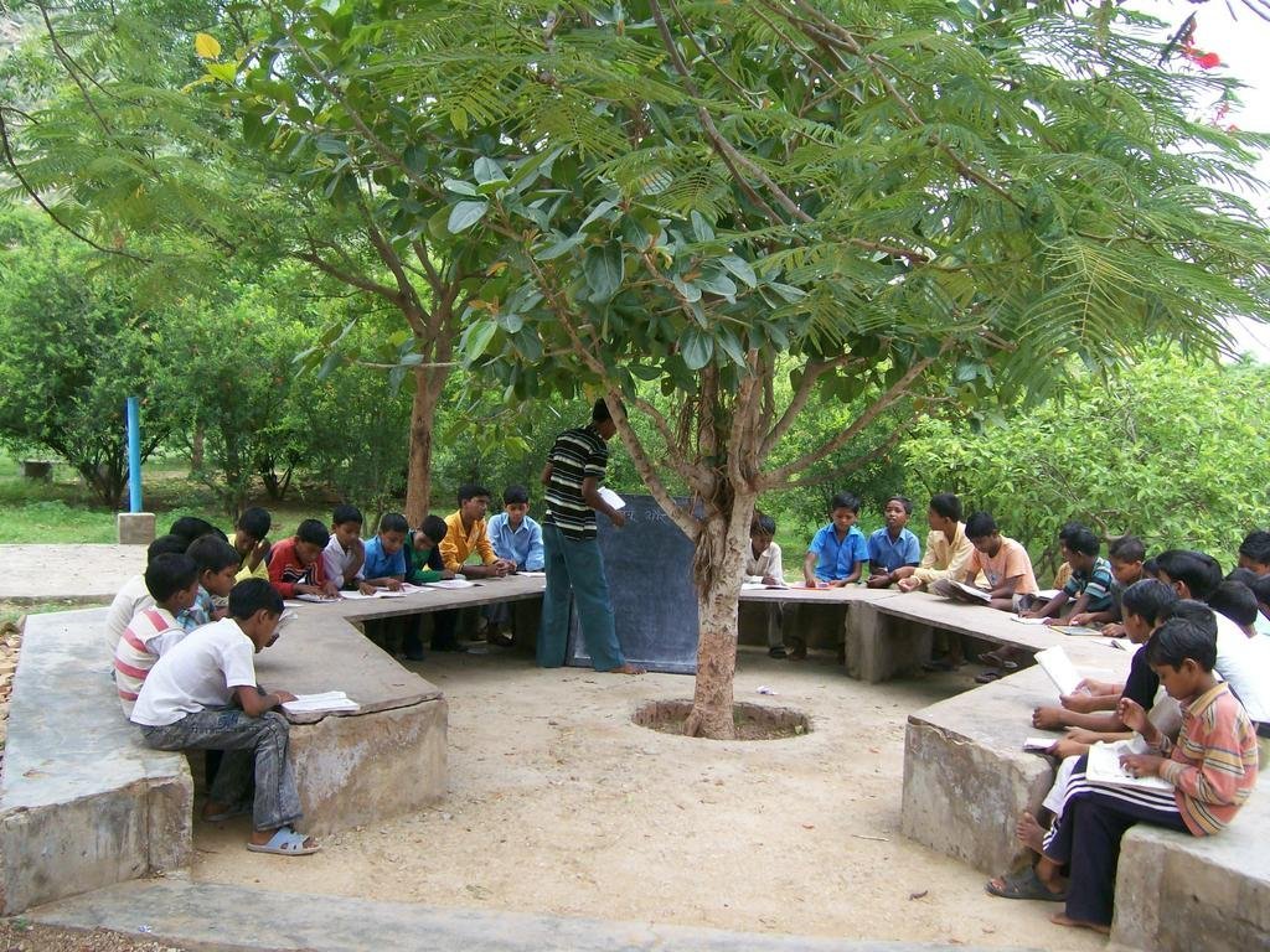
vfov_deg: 40.7
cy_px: 476
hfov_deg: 52.6
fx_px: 1284
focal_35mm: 35
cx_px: 635
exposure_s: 1/261
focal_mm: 5.8
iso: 80
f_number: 2.8
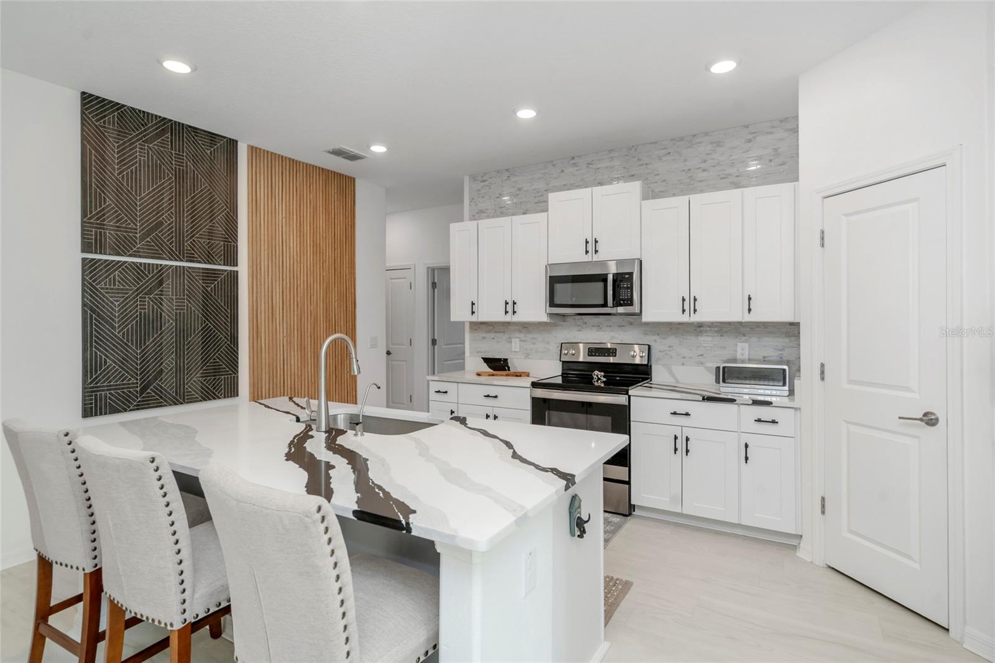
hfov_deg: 93.3
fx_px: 470
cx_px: 498
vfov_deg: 70.4
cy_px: 332
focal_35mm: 17
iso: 320
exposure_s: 1/60
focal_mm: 17
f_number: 6.7
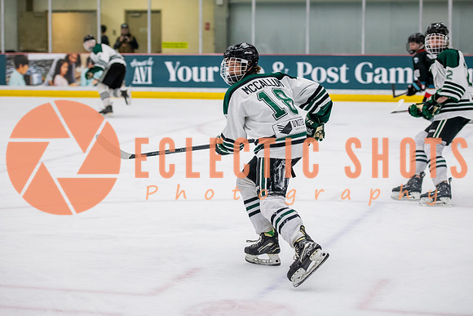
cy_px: 142
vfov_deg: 14.6
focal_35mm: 93
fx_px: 1228
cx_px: 236
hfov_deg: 21.8
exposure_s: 1/640
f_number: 3.2
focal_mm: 80
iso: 2000
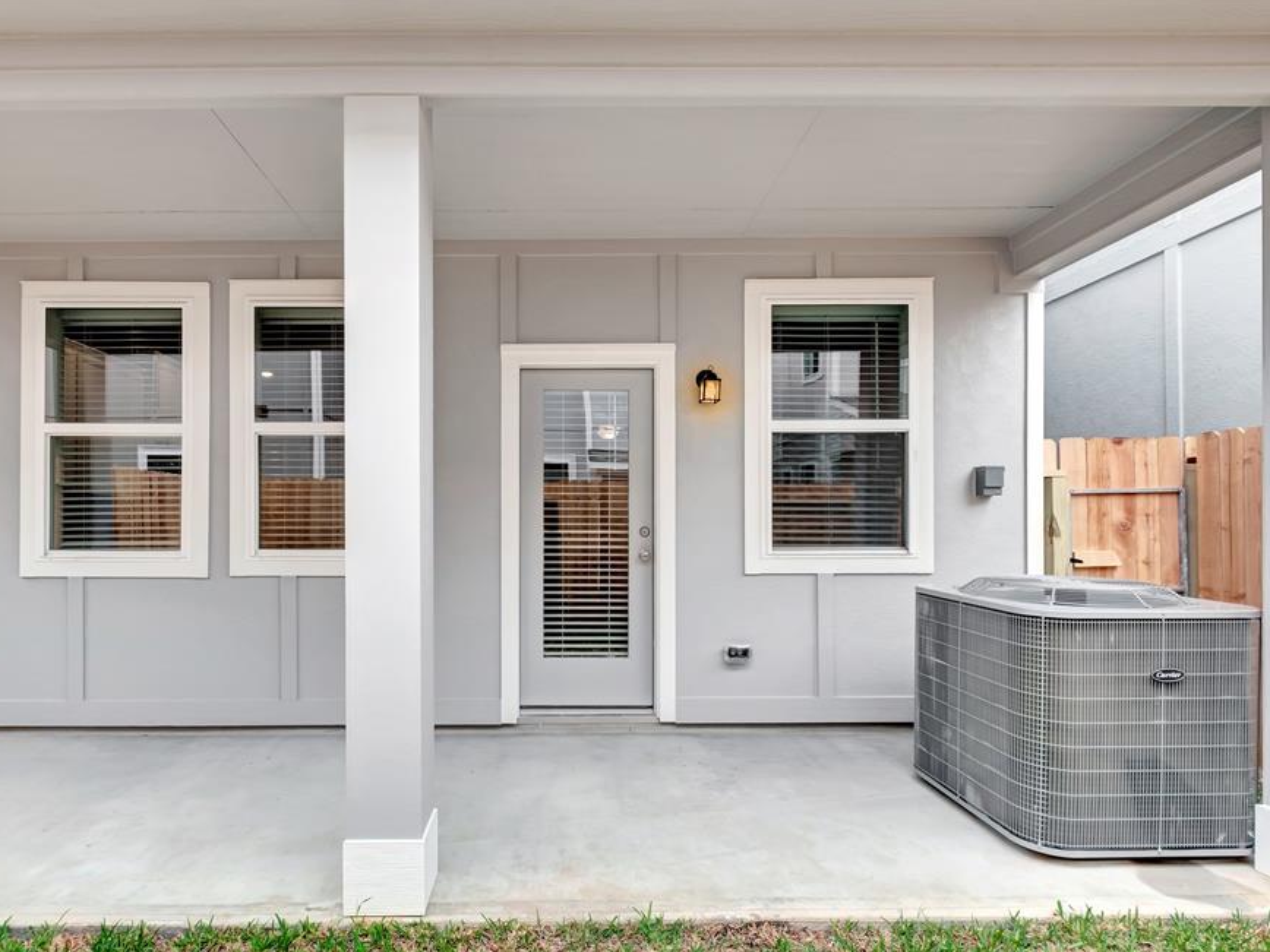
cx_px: 546
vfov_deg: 74.7
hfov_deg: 90.5
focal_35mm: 17
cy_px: 493
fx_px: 624
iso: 200
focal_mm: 10
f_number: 8
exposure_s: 1/80
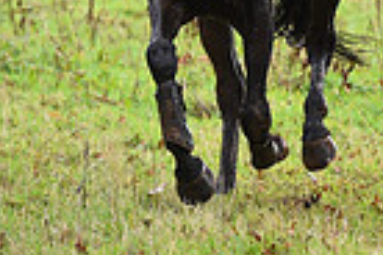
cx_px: 663
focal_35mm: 650
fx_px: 6915
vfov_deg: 2.1
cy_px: -216
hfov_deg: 3.2
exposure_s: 1/1000
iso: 1600
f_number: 4.5
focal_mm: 155
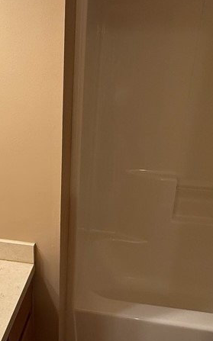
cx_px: 60
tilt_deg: -22.3
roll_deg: -1.1
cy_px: 186
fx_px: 316
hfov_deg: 36.6
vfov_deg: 56.6
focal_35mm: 34
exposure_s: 1/60
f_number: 2.2
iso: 200
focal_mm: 2.22
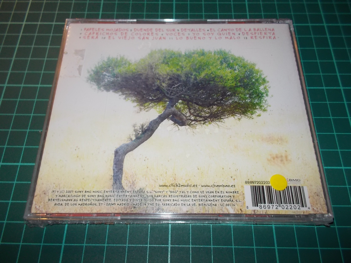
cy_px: 132
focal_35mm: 29
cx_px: 176
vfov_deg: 48.2
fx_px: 294
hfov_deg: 61.7
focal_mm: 4.1
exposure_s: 1/30
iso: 200
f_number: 3.3
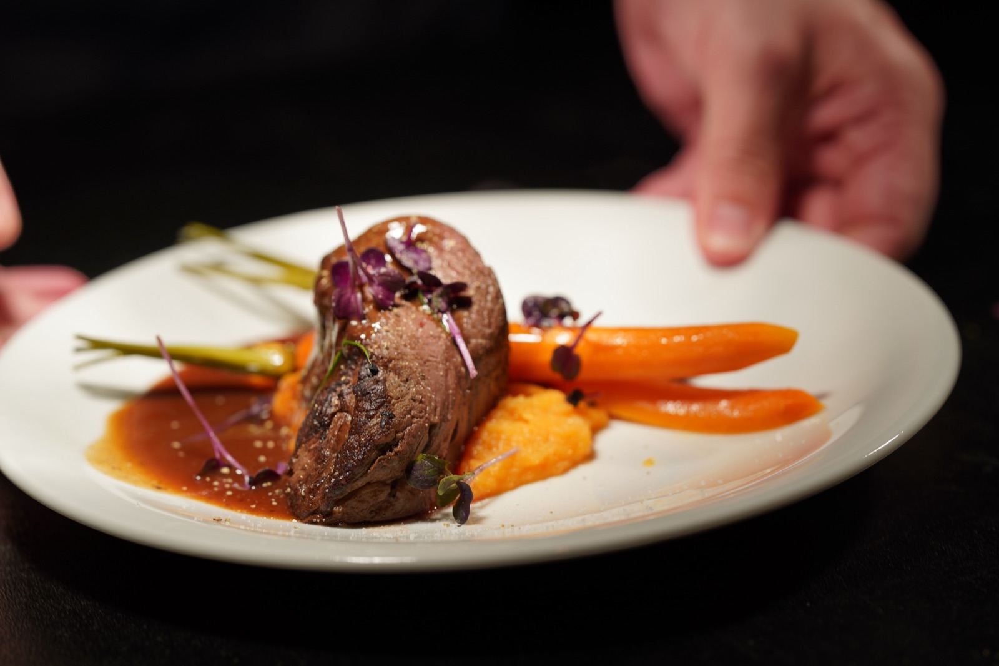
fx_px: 3745
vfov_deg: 10.2
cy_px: 333
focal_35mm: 135
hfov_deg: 15.2
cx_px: 500
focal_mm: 135
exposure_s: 1/160
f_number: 4
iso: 160
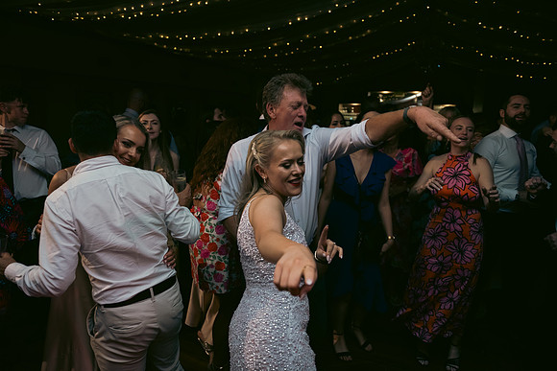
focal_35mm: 24
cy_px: 186
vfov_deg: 53.2
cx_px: 278
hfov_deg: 73.7
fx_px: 371
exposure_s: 1/160
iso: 800
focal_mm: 24
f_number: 3.5
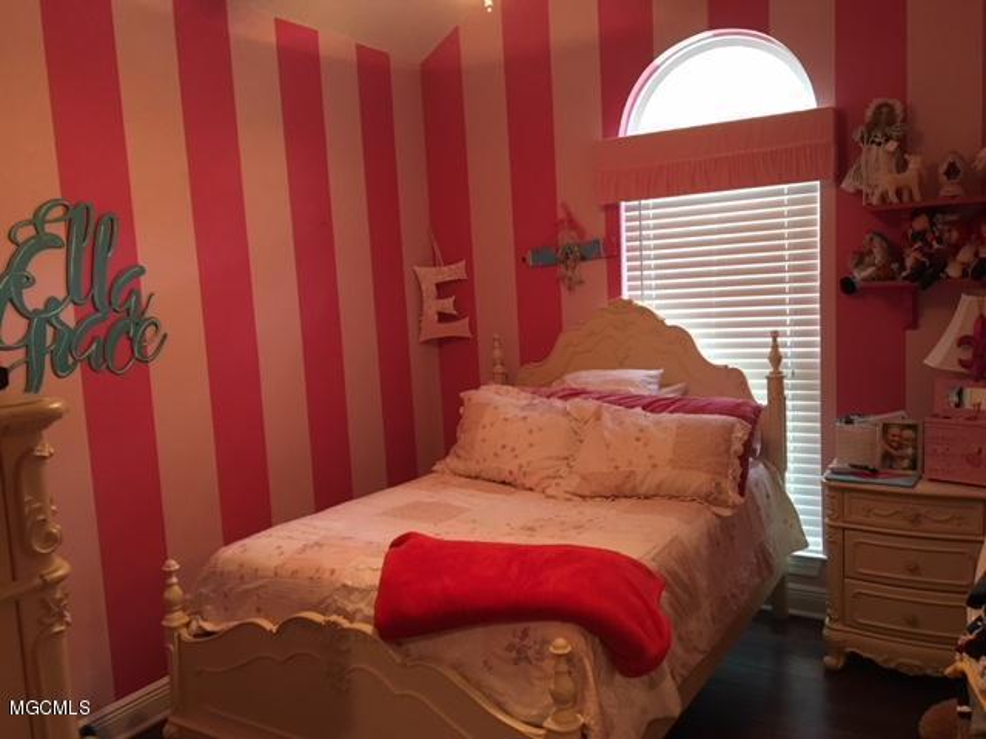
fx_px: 826
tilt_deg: -5.5
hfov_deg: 61.7
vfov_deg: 48.2
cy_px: 370
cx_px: 493
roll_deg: +4.0
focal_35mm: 29
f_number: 2.2
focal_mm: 4.15
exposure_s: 1/17
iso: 200
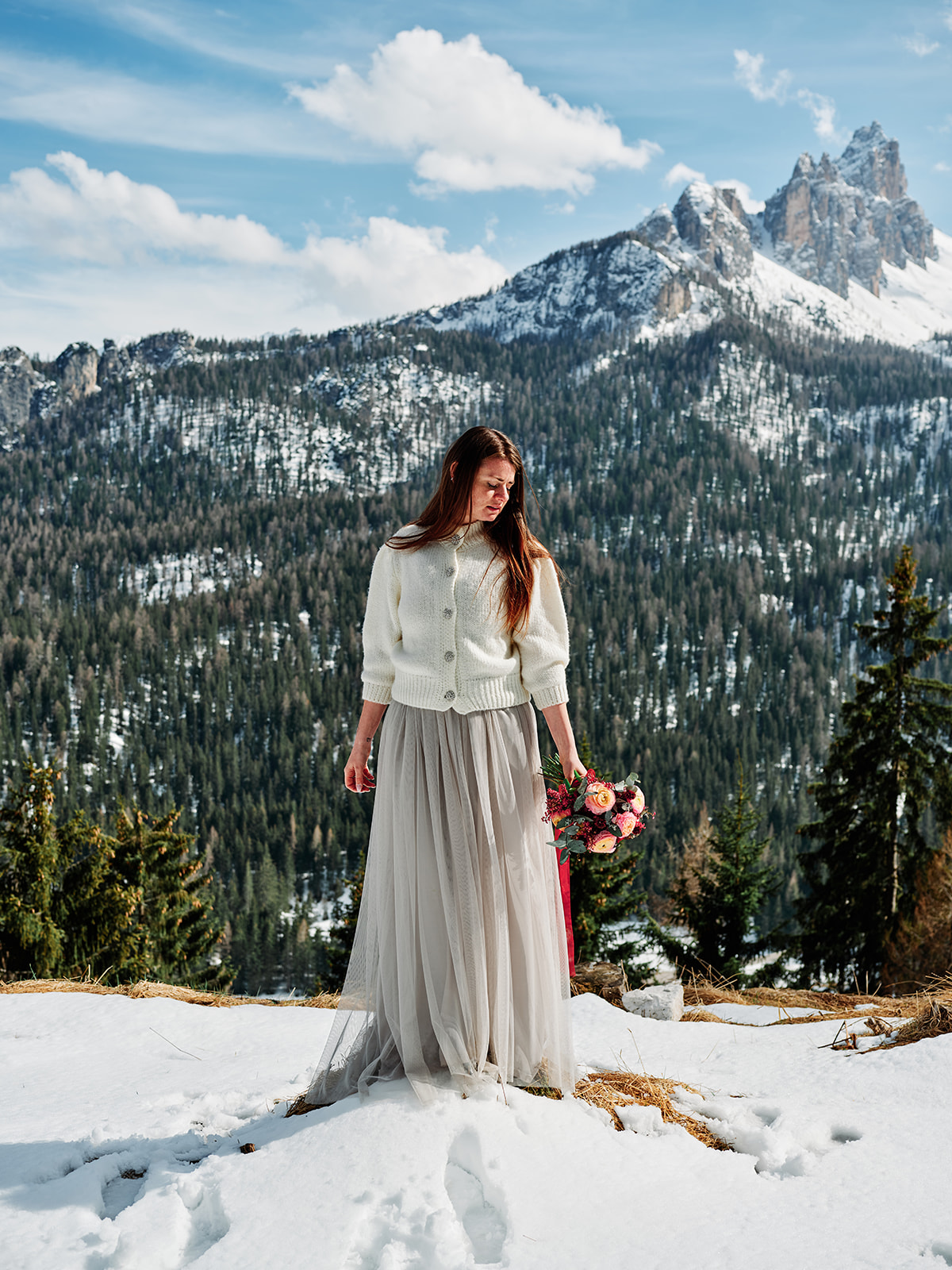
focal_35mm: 40
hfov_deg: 36.0
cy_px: 635
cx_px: 476
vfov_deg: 46.8
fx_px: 1467
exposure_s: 1/420
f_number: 5.6
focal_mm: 50
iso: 100
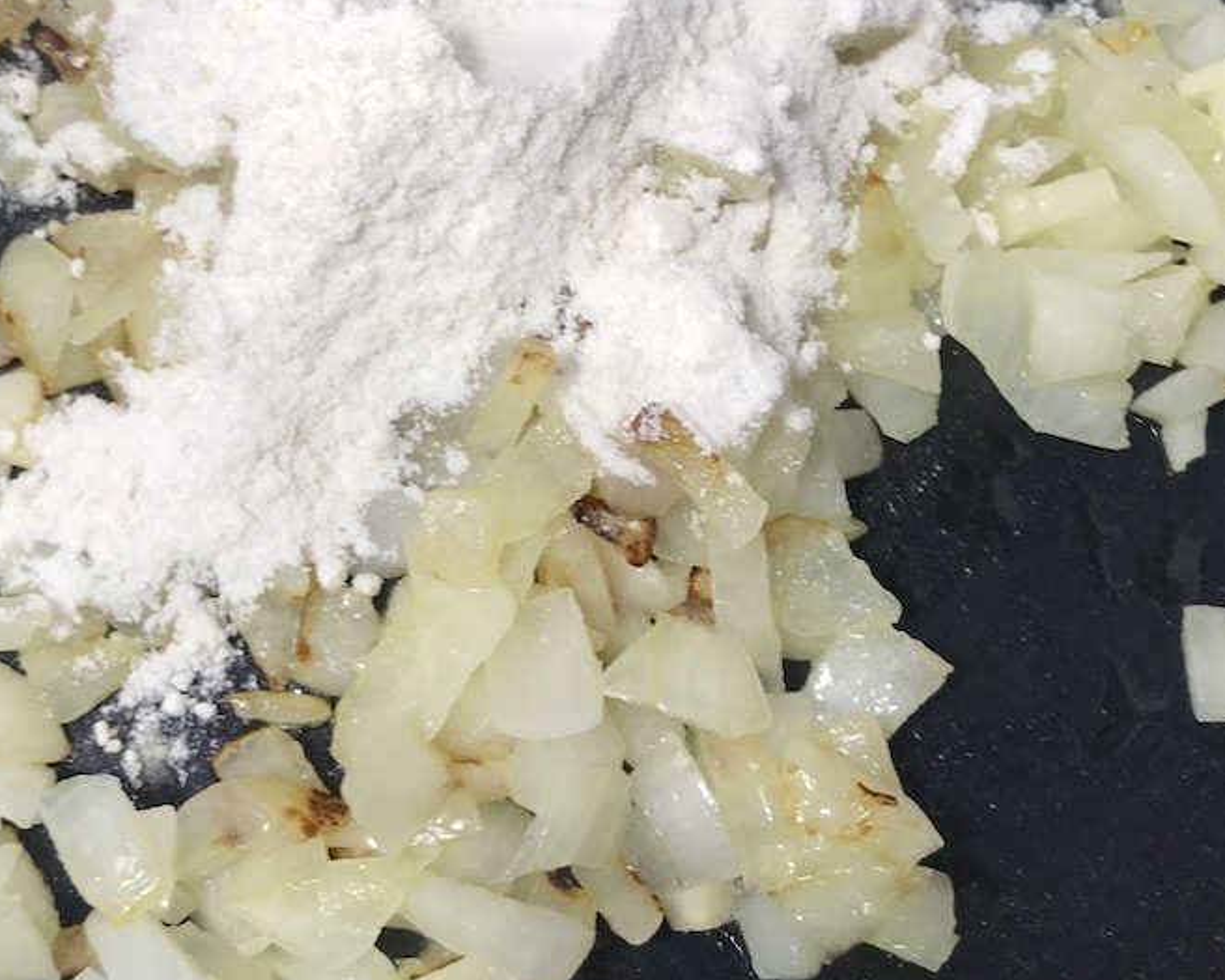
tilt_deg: -61.6
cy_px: 254
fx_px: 1813
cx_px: 476
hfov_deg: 37.2
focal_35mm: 50
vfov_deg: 29.8
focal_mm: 3.99
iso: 25
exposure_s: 1/50
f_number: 1.8
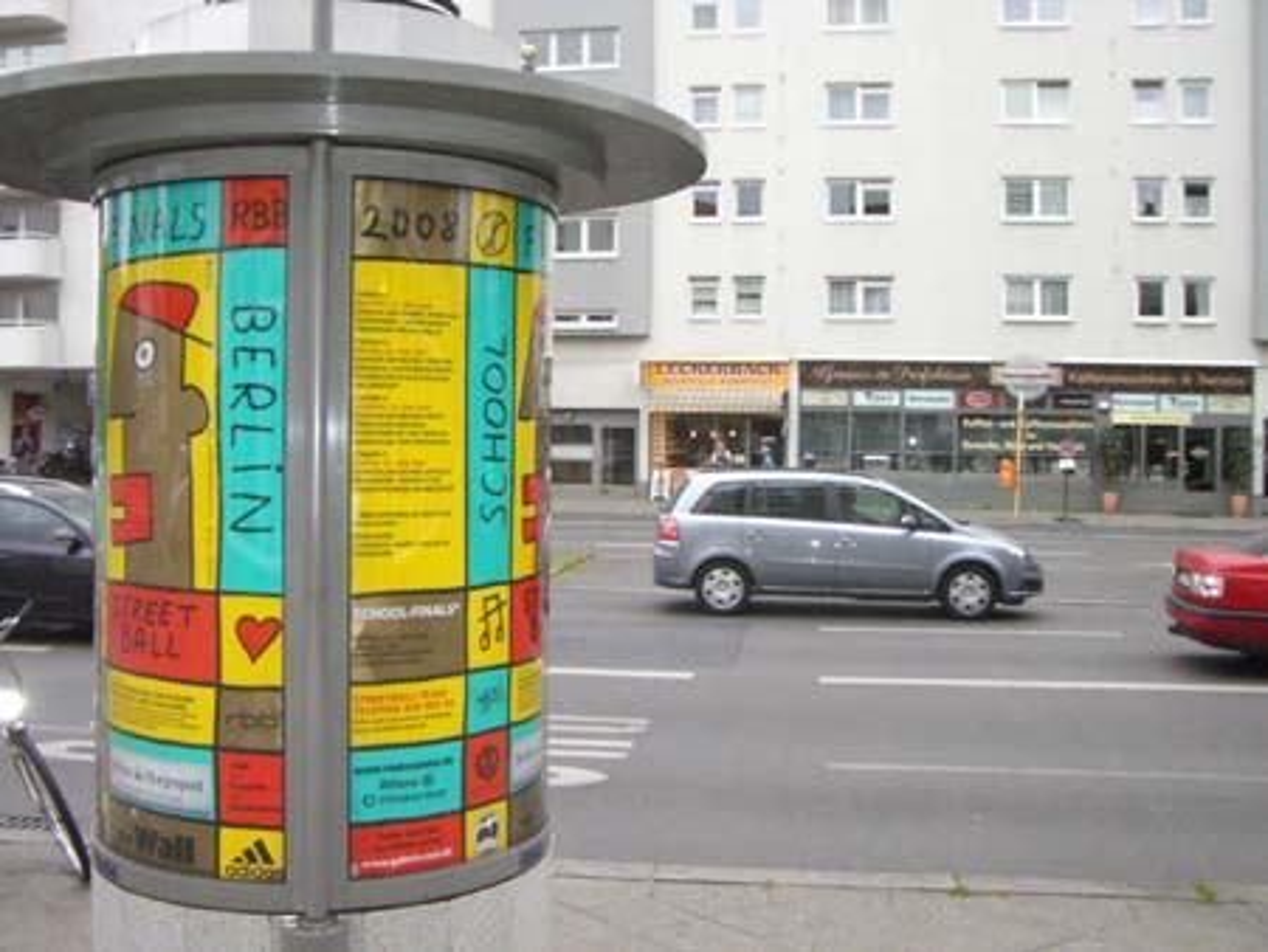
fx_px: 1393
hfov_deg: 49.0
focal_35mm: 38
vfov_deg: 37.8
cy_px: 476
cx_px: 634
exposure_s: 1/800
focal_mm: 6.2
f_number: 4.3
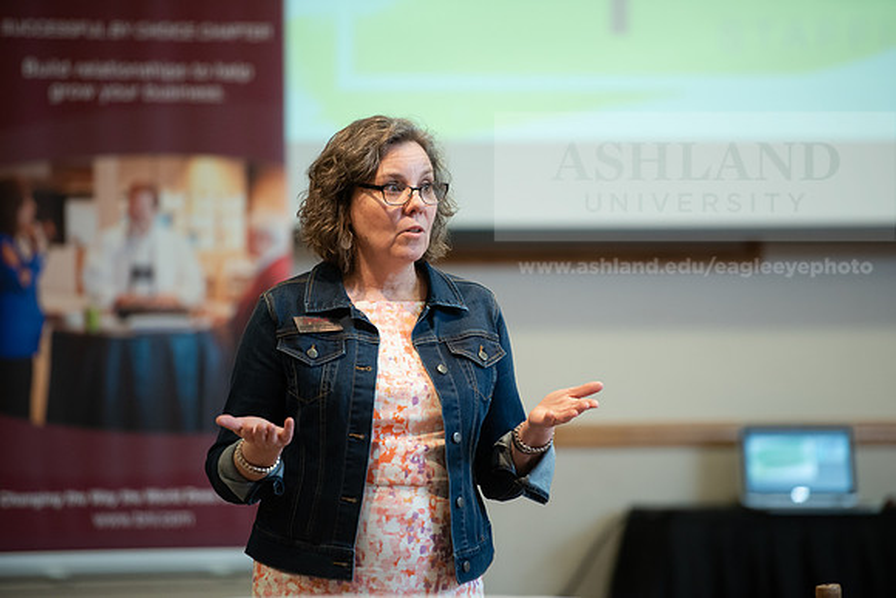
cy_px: 299
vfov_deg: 6.9
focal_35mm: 200
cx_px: 448
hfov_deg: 10.3
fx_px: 4979
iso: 2000
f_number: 3.2
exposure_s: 1/200
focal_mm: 200
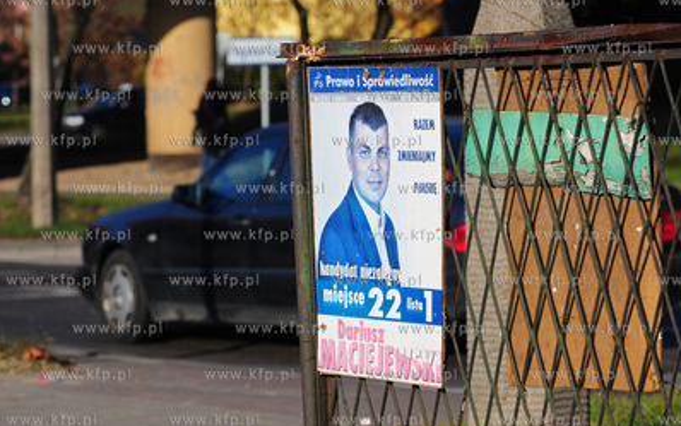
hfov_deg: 12.2
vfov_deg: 7.6
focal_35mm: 172
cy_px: 210
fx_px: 3193
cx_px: 340
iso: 250
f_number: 8
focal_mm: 112
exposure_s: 1/640
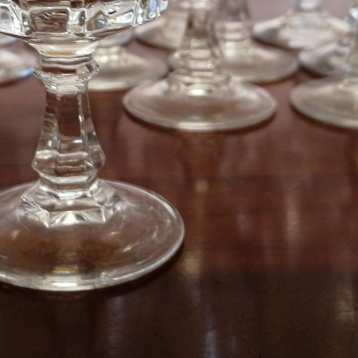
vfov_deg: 25.8
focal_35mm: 64
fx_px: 749
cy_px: 22
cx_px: 86
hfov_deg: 26.5
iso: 160
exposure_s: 1/33.3
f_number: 1.8
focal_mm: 3.95
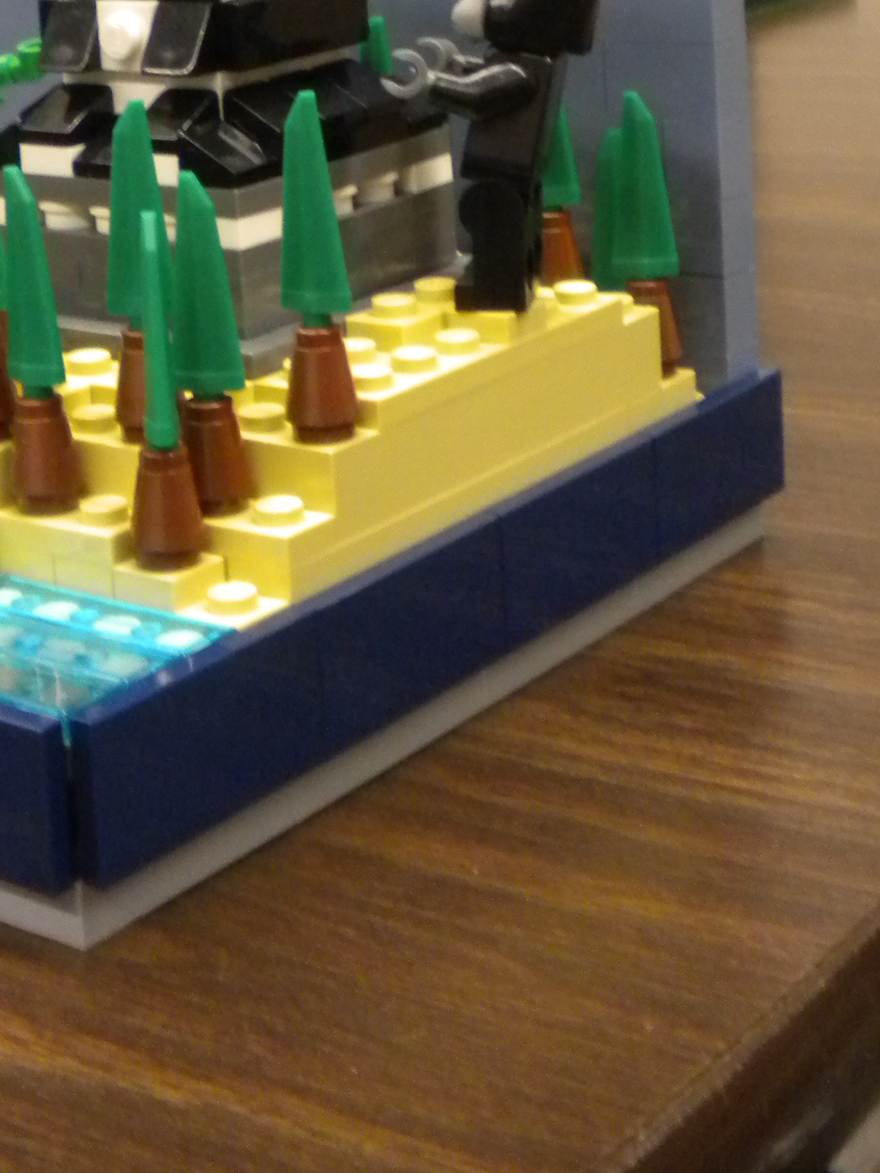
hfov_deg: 20.8
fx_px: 2373
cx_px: 209
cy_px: 69
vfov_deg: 26.6
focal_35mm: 70
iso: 400
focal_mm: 6.3
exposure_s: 1/32.5
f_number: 3.1
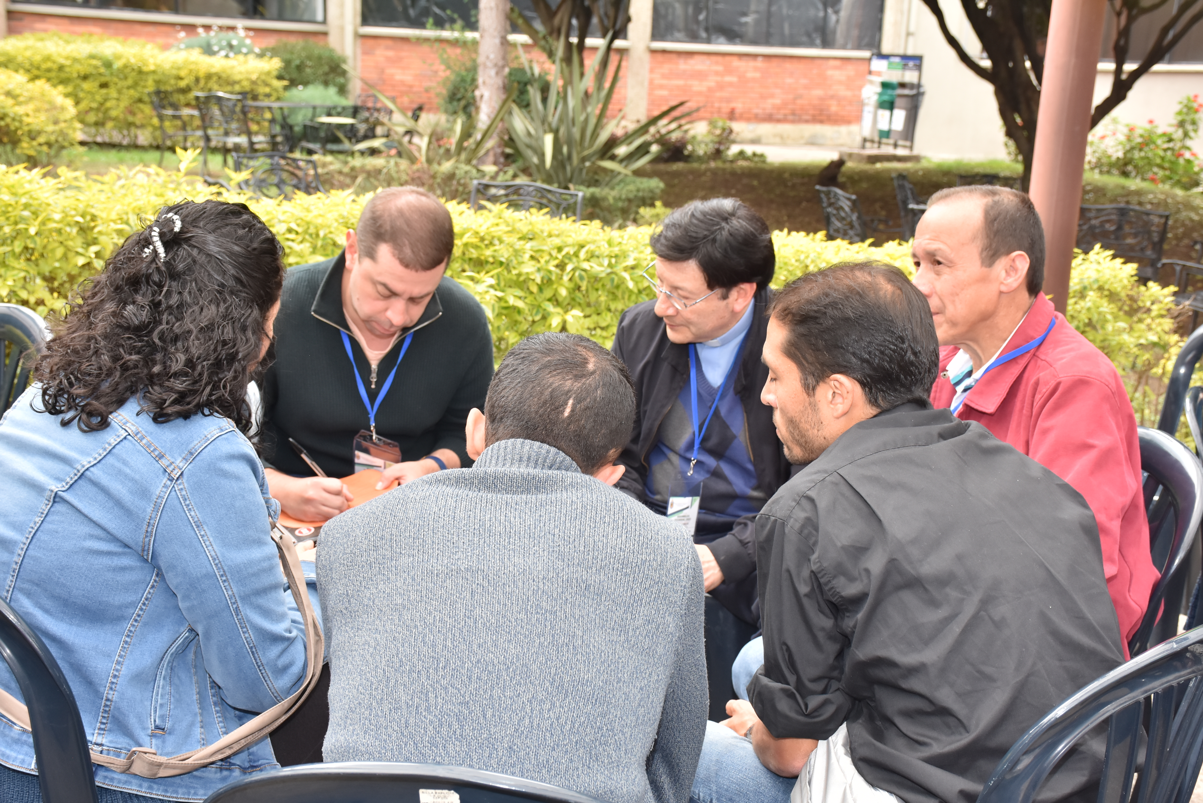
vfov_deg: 28.1
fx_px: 1604
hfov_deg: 41.1
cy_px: 402
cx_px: 602
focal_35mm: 48
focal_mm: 32
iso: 400
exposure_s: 1/160
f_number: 7.1
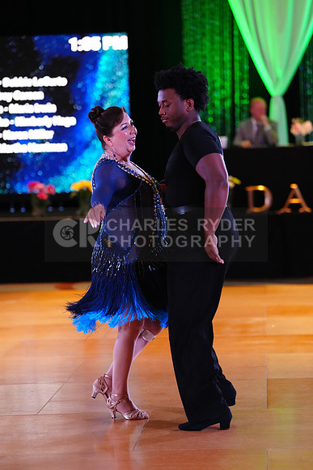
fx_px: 1629
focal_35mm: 125
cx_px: 156
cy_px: 235
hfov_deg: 11.0
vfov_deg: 16.4
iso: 5000
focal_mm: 125
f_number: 2.8
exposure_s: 1/400
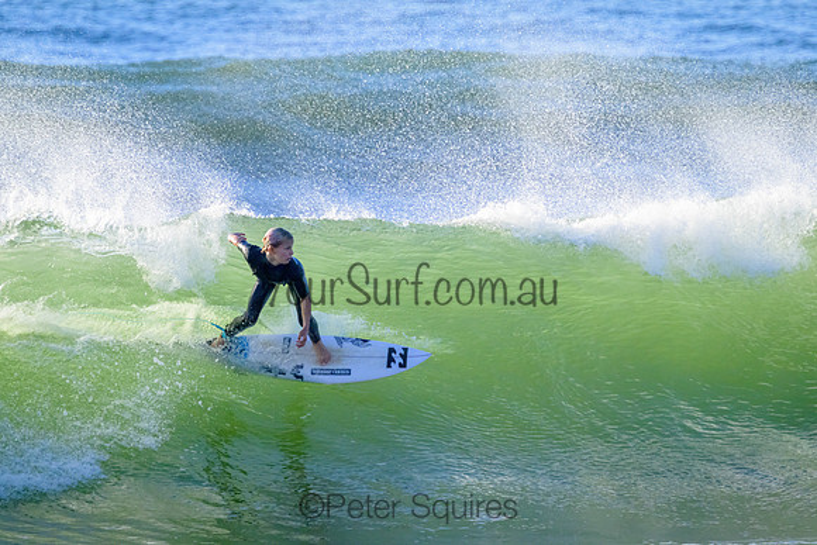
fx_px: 20478
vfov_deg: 1.5
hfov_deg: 2.3
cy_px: 238
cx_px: 408
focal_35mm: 902
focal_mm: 800
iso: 2200
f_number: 11
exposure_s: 1/2000
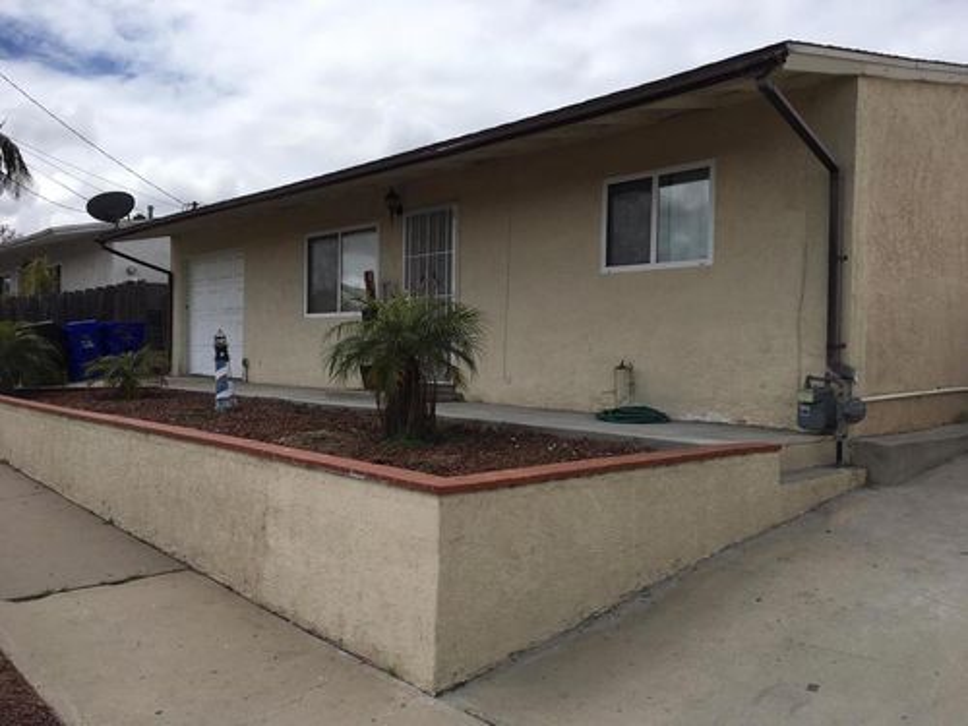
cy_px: 363
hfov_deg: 61.7
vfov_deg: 48.2
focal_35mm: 29
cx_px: 484
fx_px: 811
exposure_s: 1/3205
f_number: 2.2
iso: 25
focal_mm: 4.15
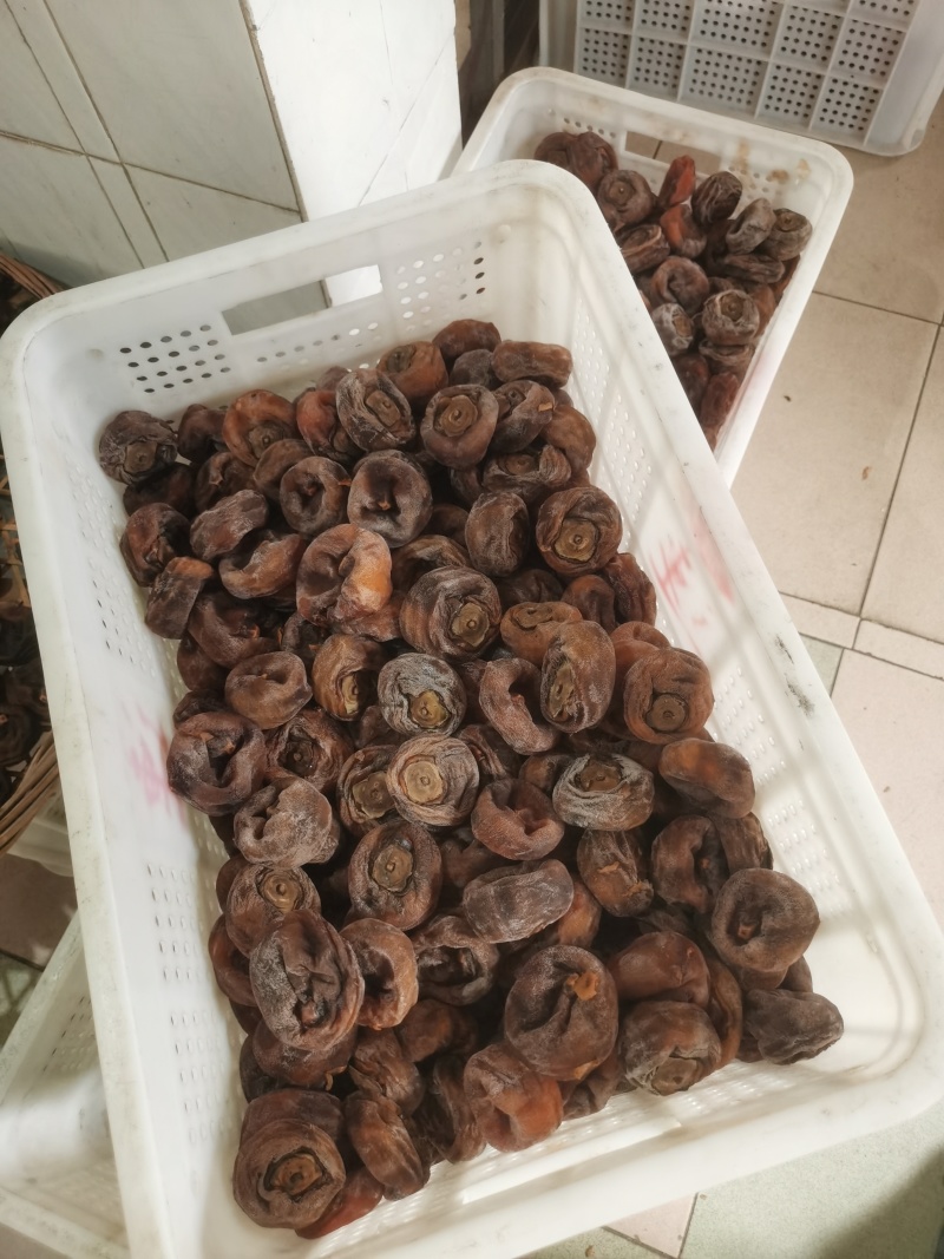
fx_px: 982
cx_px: 472
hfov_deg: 51.3
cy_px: 630
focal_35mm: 27
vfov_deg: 65.3
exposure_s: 1/50
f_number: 1.8
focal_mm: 5.58
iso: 320
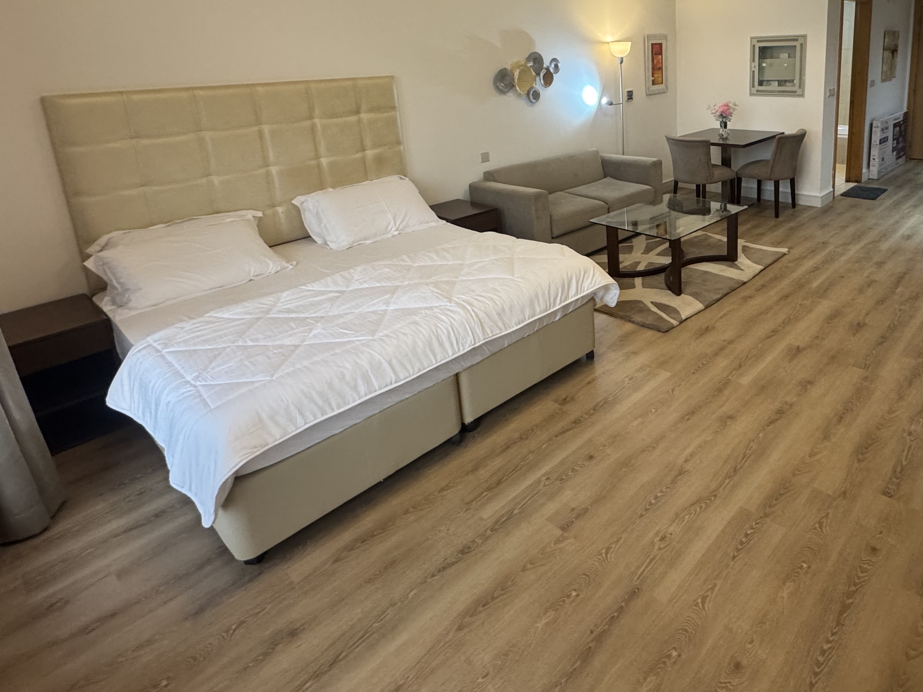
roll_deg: +2.7
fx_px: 587
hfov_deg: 73.4
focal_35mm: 22
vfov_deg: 58.3
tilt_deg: -13.4
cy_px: 185
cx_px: 636
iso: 250
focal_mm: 2.22
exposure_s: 1/100
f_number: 2.2
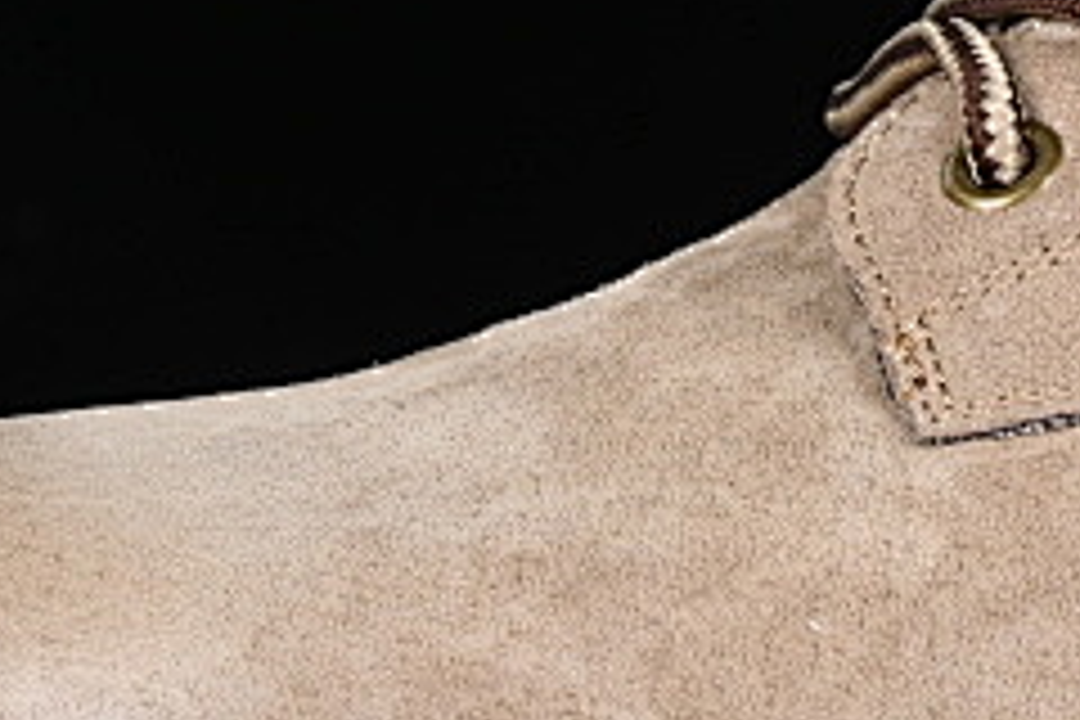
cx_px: 1278
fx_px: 10109
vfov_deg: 4.1
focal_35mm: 337
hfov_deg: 6.1
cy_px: 292
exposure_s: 1/80
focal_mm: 50
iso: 160
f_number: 7.1
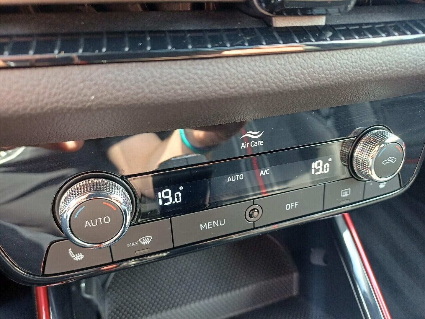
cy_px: 160
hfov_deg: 69.4
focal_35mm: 25
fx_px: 307
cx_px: 212
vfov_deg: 54.9
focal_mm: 4.65
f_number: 1.8
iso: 200
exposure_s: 1/50
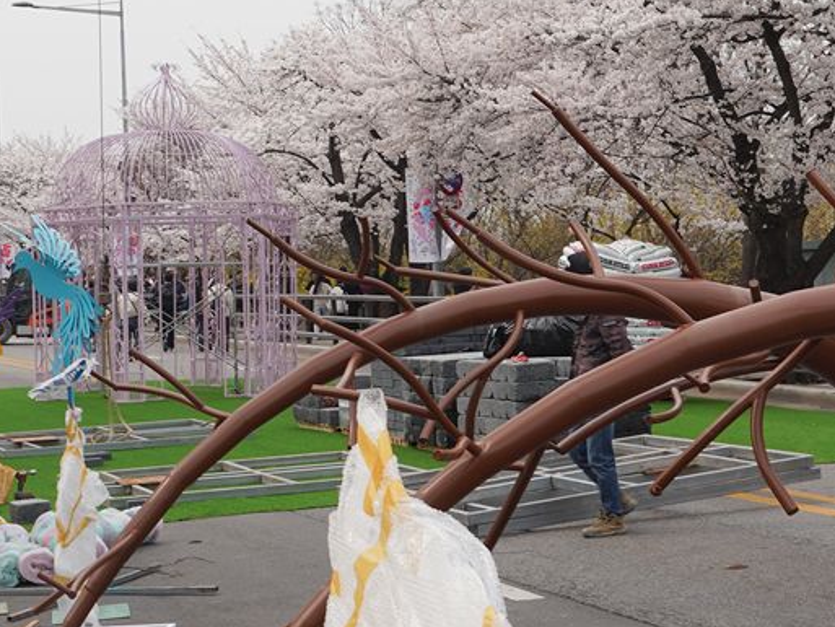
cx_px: 365
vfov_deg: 16.3
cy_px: 155
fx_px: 2171
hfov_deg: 21.8
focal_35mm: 90
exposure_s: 1/100
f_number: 13
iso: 100
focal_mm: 24
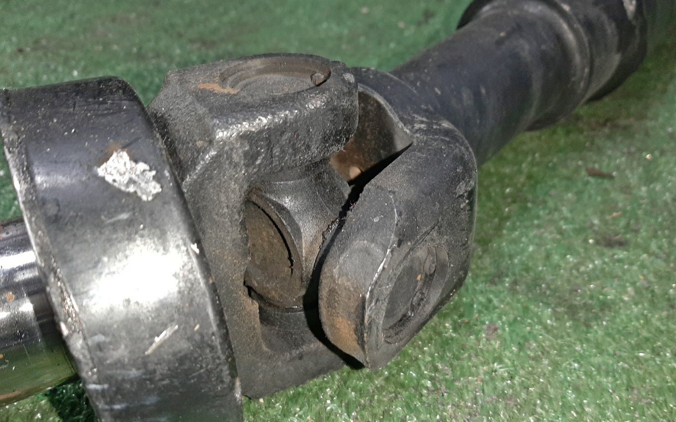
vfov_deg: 43.0
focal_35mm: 29
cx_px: 344
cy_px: 247
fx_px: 534
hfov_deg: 64.6
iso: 167
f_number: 1.7
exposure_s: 1/50
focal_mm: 3.93
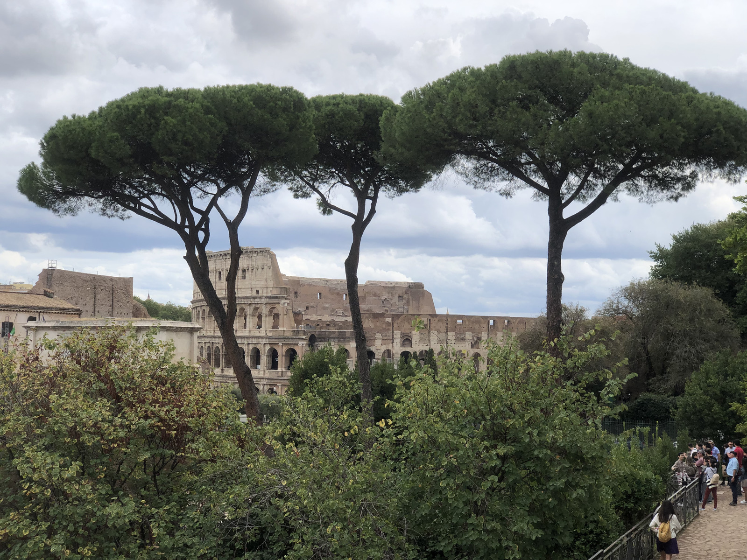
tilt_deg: +2.3
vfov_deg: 28.0
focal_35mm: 52
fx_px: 1122
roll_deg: +0.1
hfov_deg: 36.8
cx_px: 374
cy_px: 280
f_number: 2.4
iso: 16
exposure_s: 1/1021
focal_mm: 6
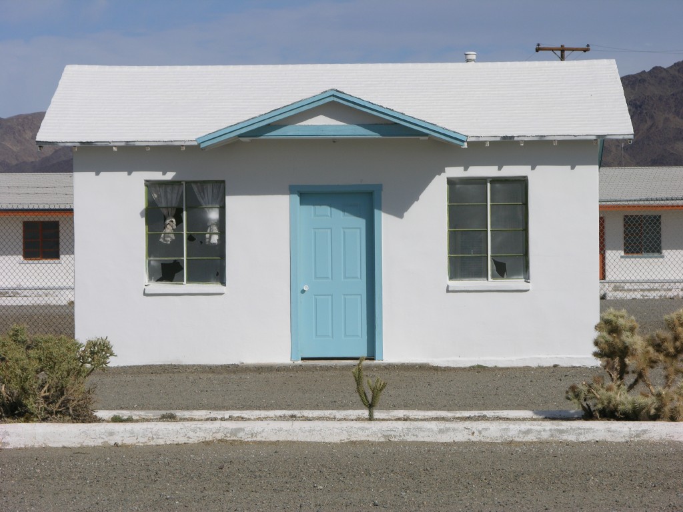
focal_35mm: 160
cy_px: 256
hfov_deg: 12.3
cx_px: 342
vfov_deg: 9.3
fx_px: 3157
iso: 50
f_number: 7
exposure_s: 1/455
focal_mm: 41.1
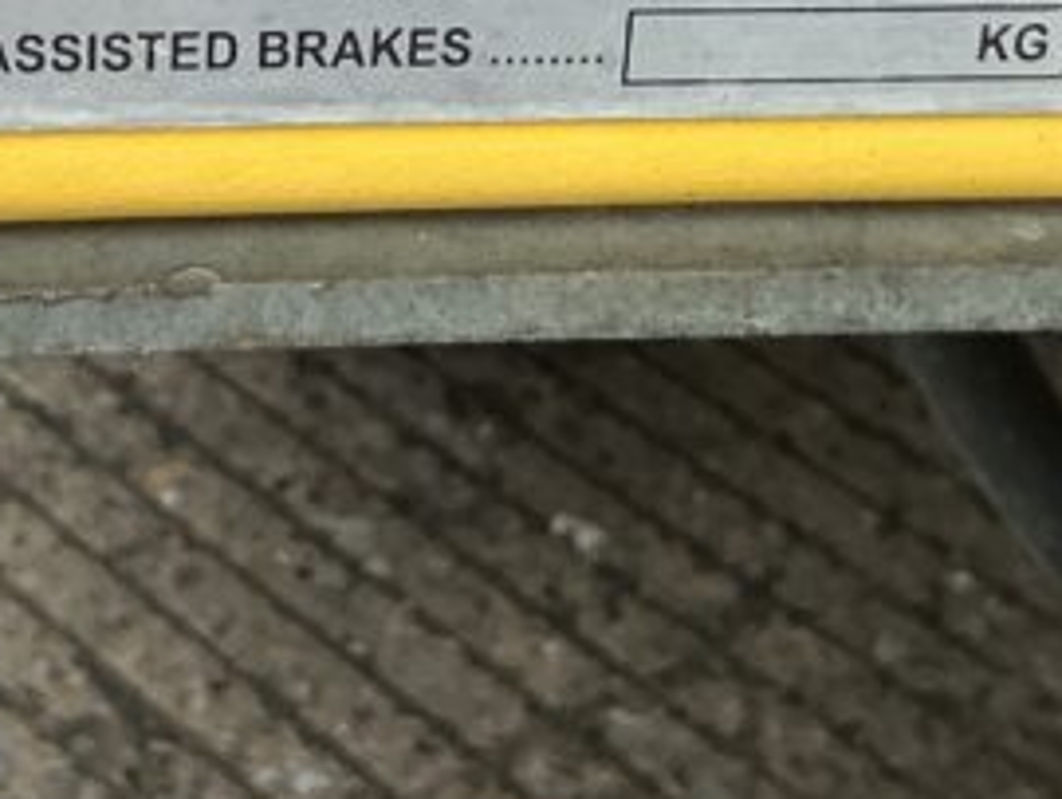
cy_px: -535
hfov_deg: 18.5
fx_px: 3255
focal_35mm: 106
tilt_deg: -24.6
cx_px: 378
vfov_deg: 12.9
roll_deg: -3.0
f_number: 1.8
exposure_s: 1/122
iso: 32
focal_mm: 3
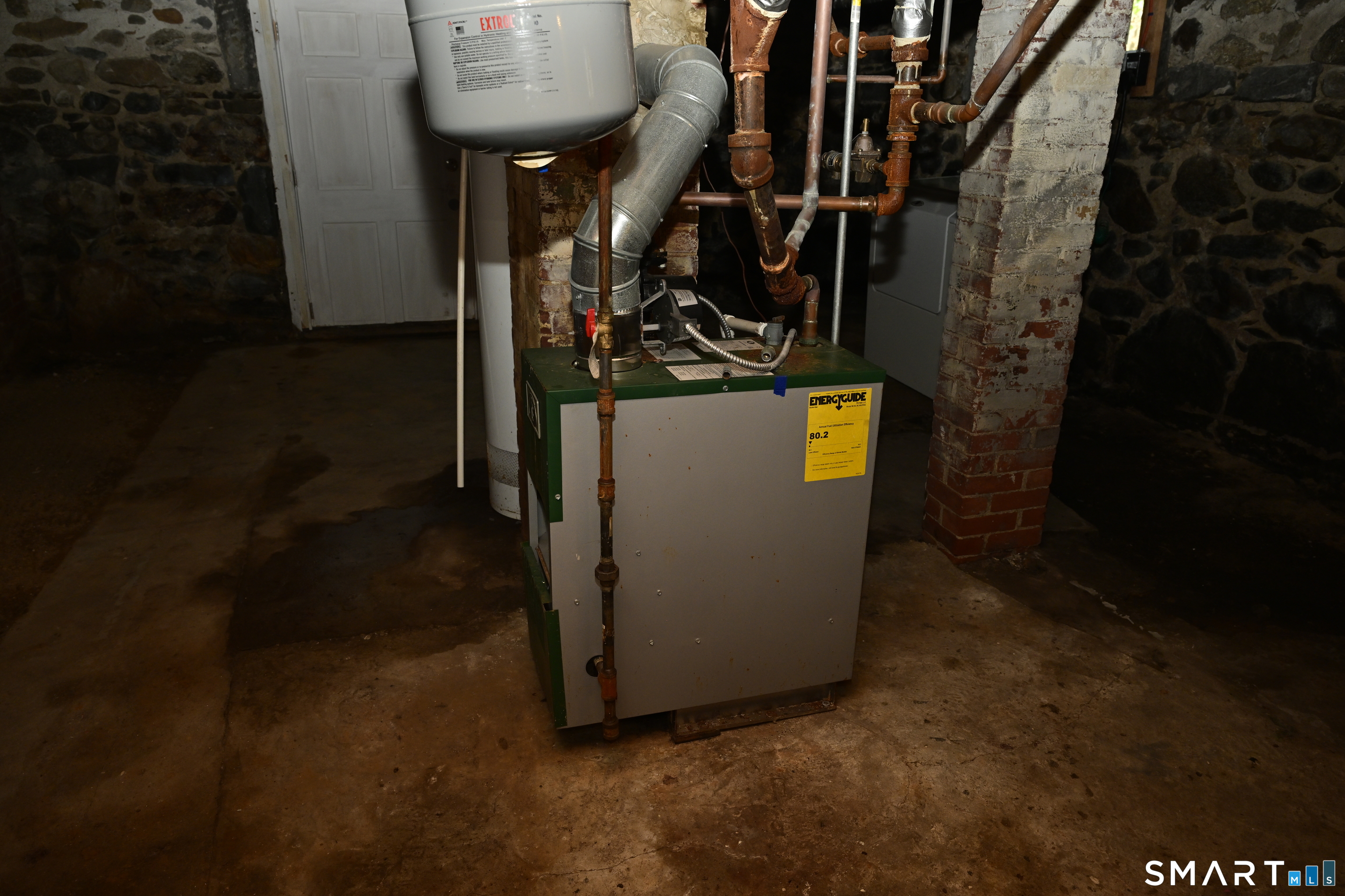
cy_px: 448
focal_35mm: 24
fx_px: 915
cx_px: 672
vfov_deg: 52.2
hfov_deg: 72.6
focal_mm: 24.5
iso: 800
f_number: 7.1
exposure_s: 1/60
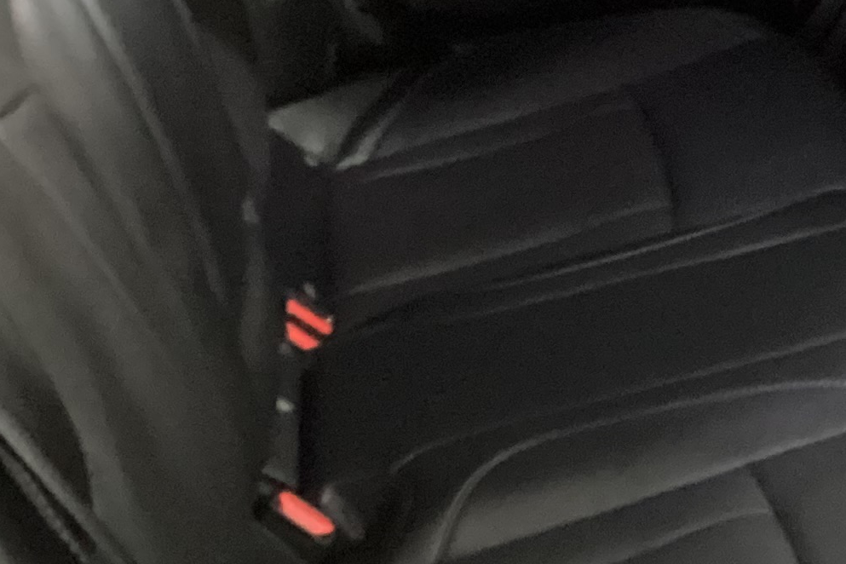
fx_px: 2491
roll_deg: +1.1
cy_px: 135
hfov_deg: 18.9
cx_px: 760
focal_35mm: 106
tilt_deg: -24.6
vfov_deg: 12.9
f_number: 2.4
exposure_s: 1/15
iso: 800
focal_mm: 3.3
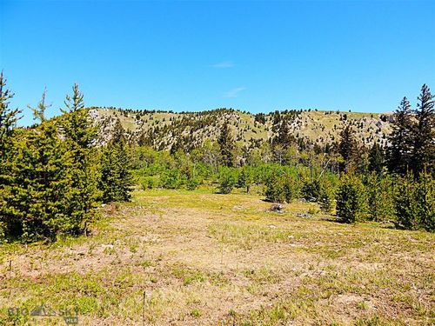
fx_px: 302
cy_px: 163
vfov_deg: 56.8
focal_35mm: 24
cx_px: 218
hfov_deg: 71.6
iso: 100
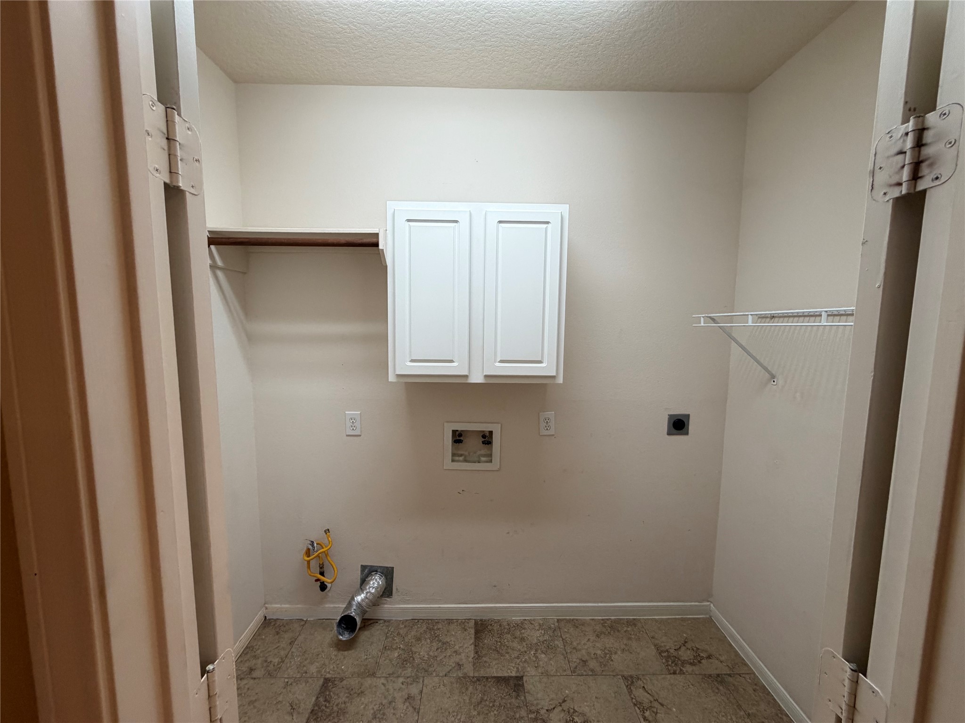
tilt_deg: -7.3
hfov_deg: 102.1
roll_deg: +0.2
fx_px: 390
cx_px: 482
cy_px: 362
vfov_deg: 85.7
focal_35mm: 14
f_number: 2.2
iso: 200
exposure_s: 1/120
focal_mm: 2.22
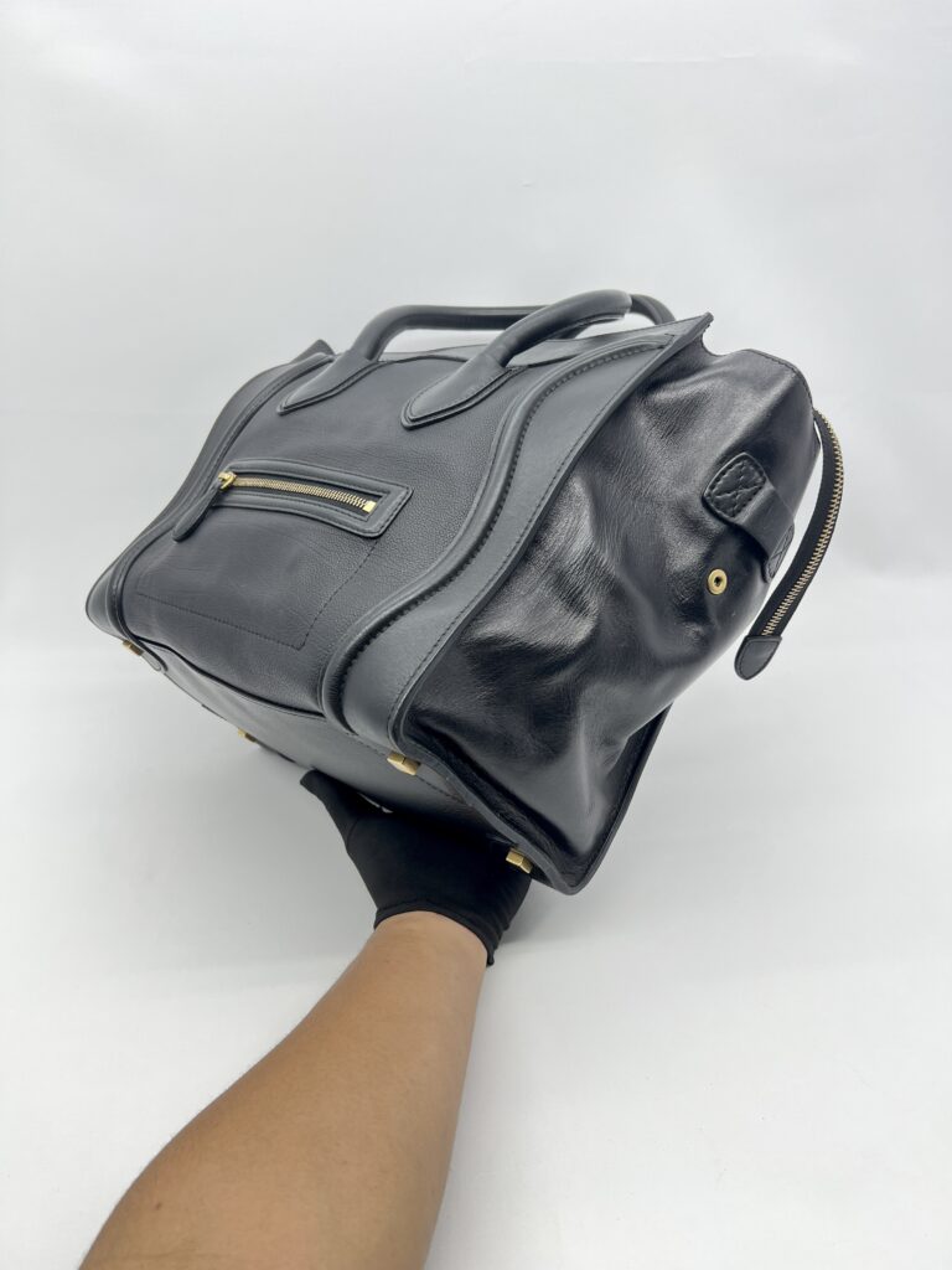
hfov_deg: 53.1
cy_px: 635
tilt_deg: -30.8
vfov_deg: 67.3
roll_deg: +0.8
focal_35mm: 26
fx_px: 953
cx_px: 476
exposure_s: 1/100
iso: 50
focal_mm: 5.7
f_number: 1.5
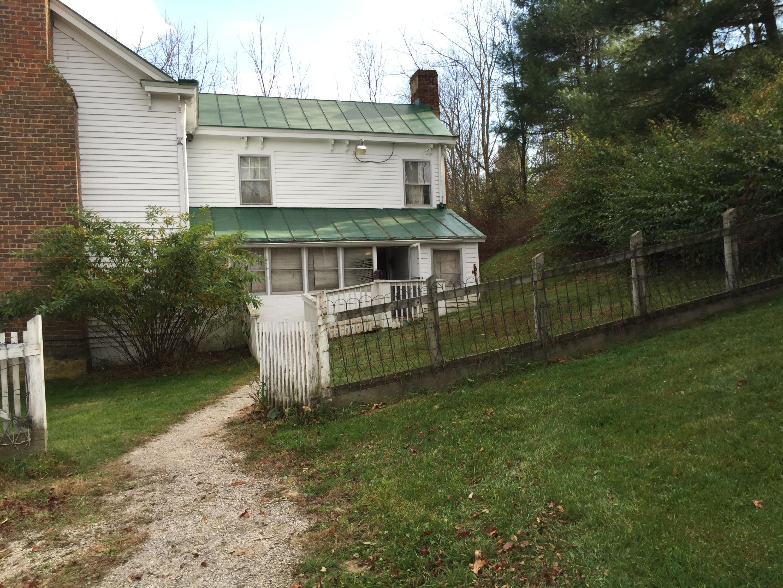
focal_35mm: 29
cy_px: 294
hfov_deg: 61.7
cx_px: 392
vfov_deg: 48.2
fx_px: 656
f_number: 2.2
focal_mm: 4.15
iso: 32
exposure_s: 1/732
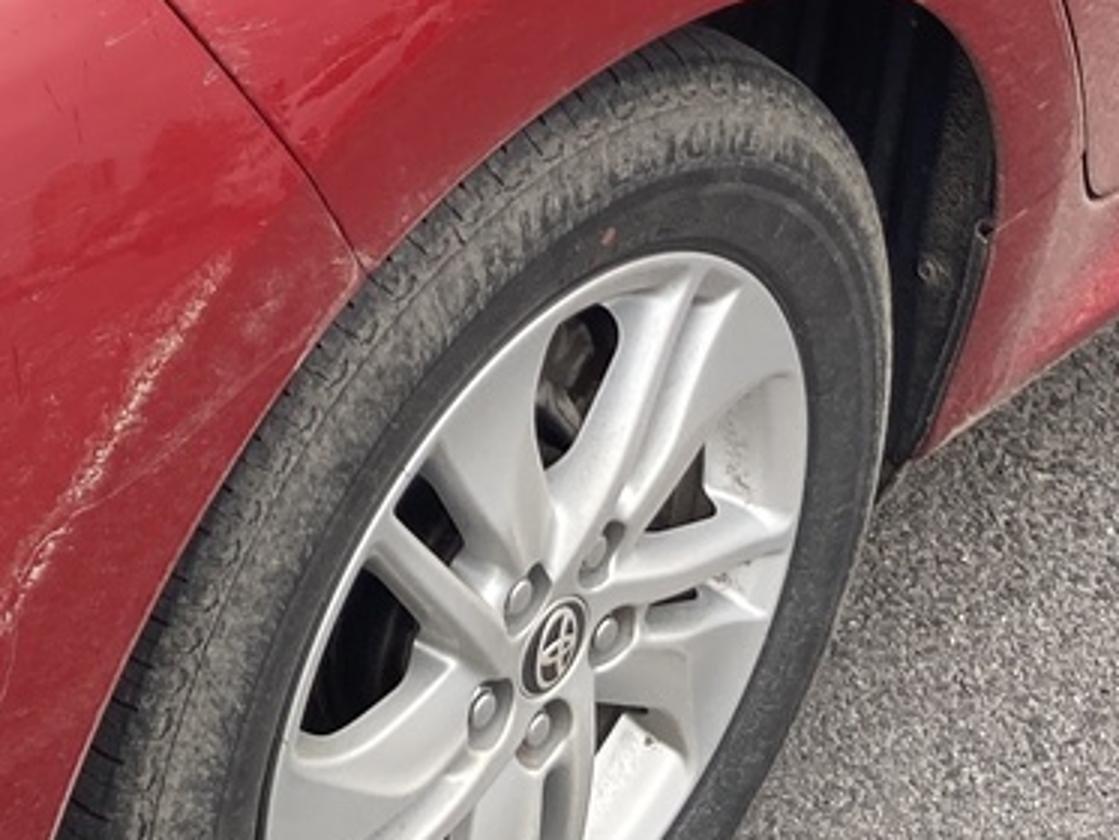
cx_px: 378
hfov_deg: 18.2
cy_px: -402
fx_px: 3492
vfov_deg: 13.0
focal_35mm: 108
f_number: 1.8
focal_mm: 3.99
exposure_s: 1/340
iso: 20
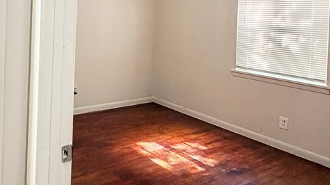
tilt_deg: -0.7
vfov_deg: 33.7
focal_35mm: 33
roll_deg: -2.4
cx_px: 57
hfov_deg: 54.5
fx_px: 289
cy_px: 17
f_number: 2.2
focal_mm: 2.22
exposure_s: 1/120
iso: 250
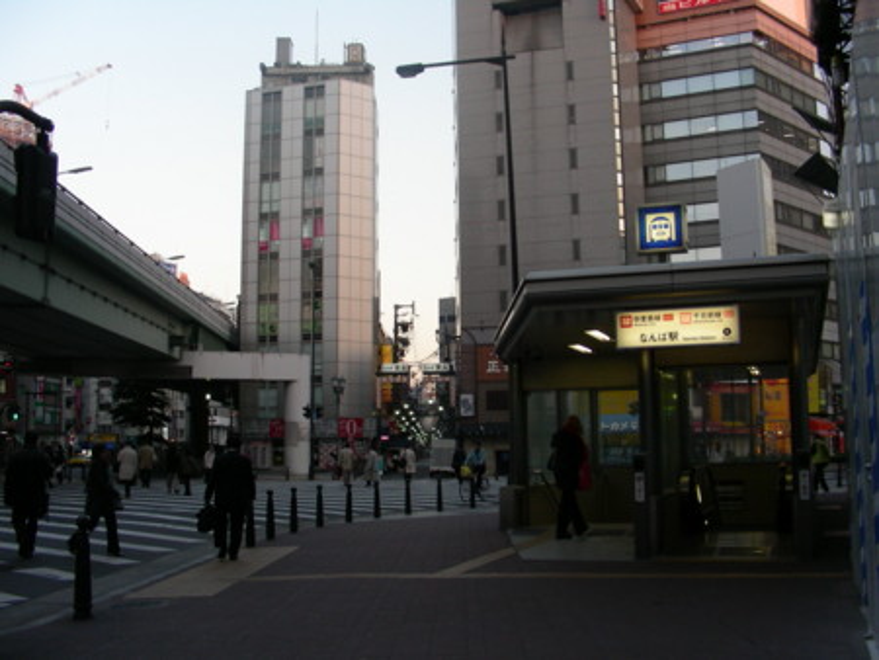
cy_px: 330
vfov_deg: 37.8
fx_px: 965
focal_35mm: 38
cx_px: 440
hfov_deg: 49.0
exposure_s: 1/78.5
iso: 50
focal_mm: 6.3
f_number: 3.5
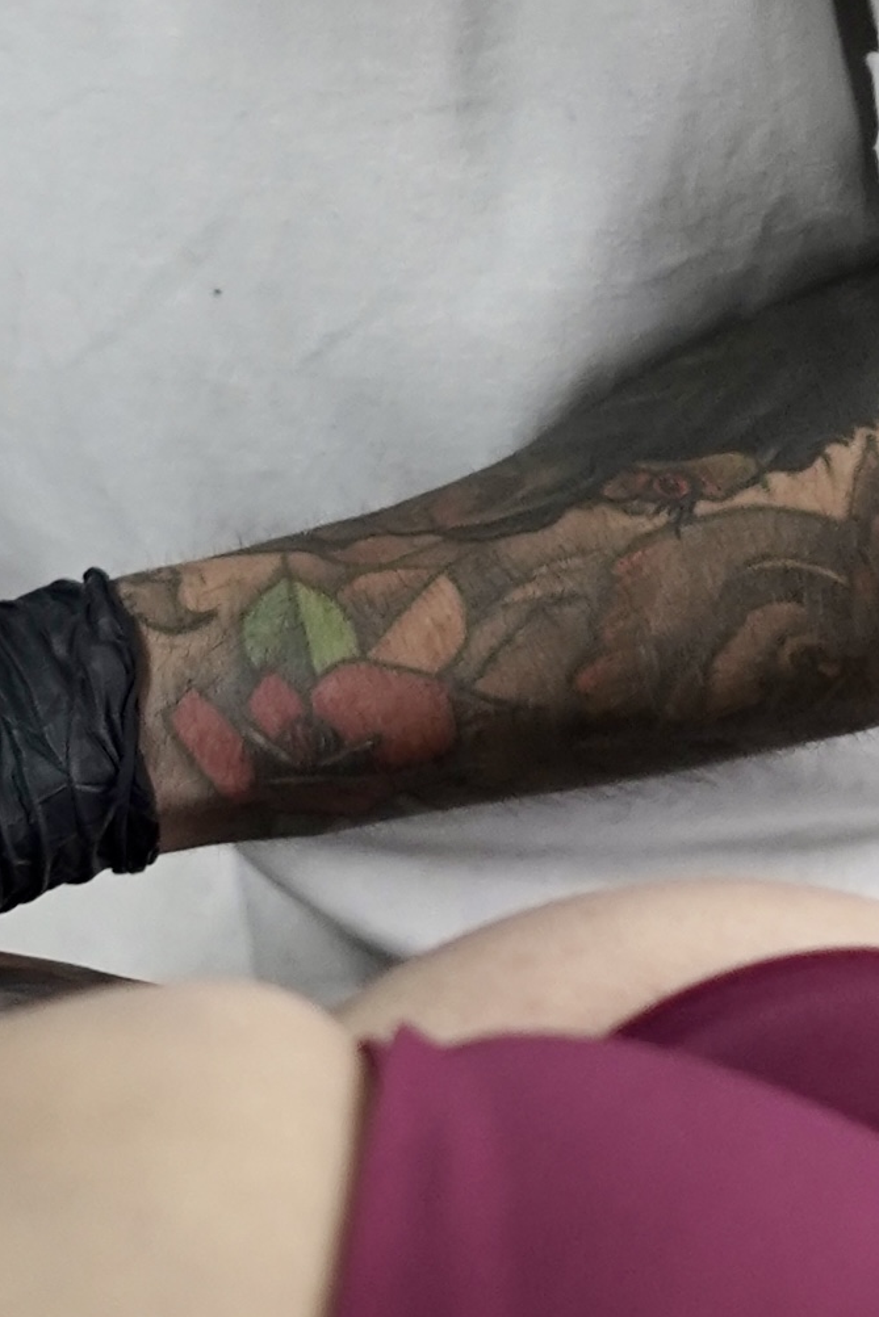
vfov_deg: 11.7
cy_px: -330
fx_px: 6297
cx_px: -797
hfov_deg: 7.7
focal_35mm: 172
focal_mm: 35
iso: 1250
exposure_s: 1/125
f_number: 2.2
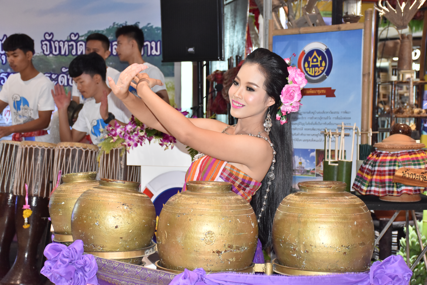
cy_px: 142
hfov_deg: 29.9
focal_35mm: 68
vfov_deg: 20.2
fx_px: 801
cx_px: 214
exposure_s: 1/160
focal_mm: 45
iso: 1250
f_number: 5.6
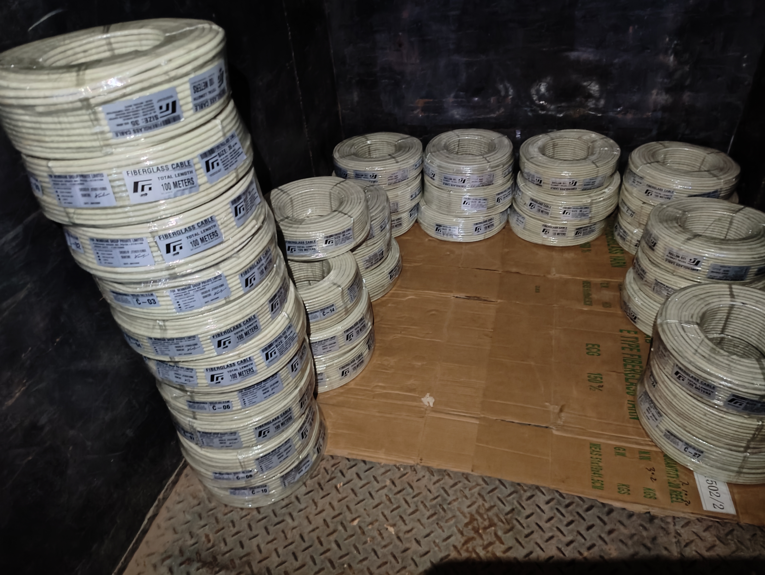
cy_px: 288
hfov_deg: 73.9
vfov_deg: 59.0
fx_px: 509
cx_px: 382
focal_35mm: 23
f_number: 1.8
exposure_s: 1/7
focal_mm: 6.06
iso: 2500
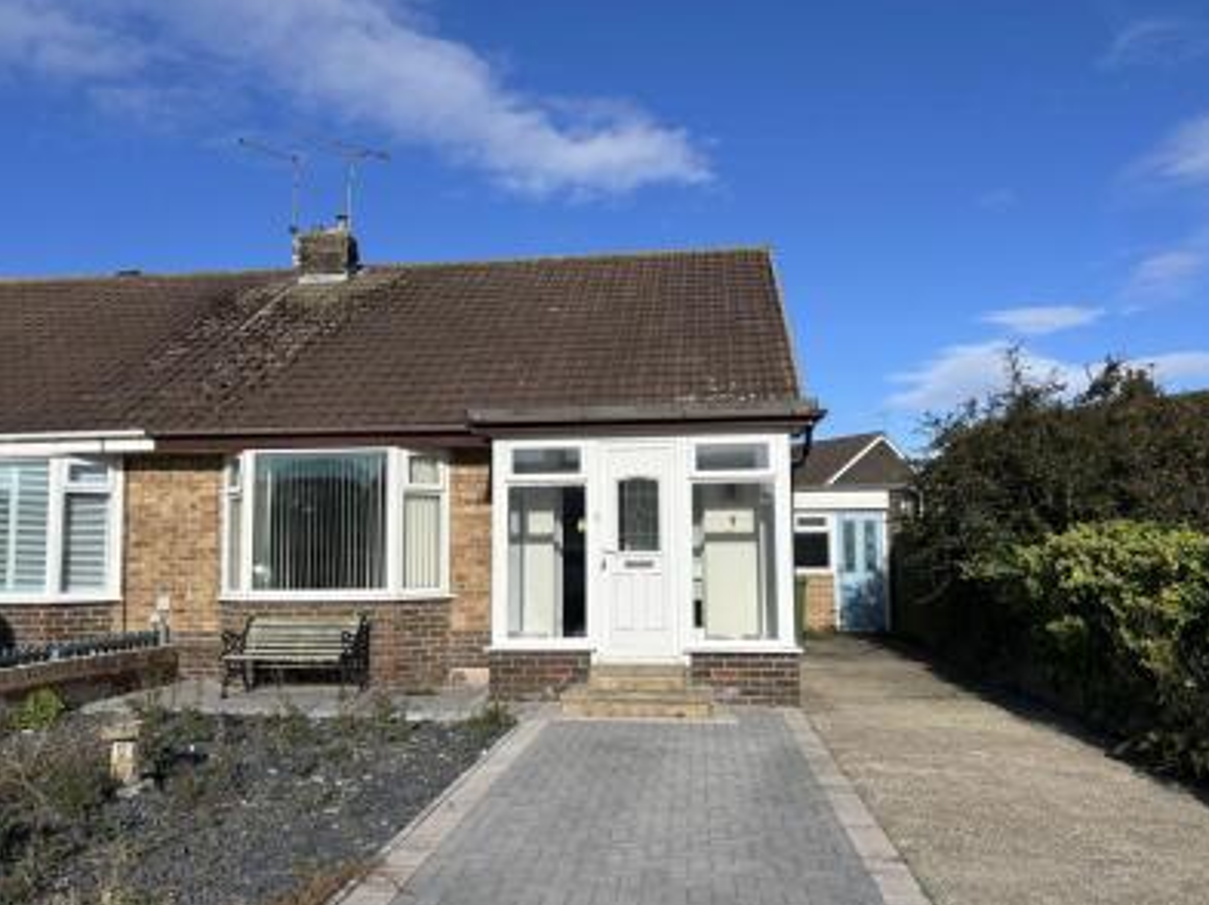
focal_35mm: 28
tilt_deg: +4.5
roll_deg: +0.2
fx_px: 977
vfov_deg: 49.6
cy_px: 479
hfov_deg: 63.5
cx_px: 598
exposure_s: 1/5587
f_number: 1.5
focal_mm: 5.7
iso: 50
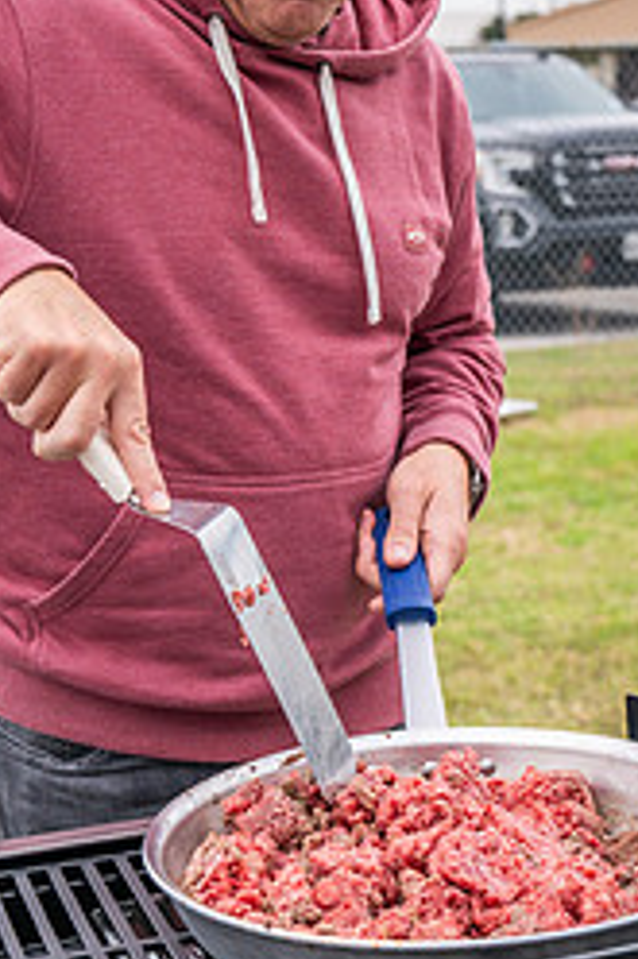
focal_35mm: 80
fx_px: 2129
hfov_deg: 17.0
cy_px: 371
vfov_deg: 25.3
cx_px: 375
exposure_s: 1/640
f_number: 5
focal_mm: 44
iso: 500
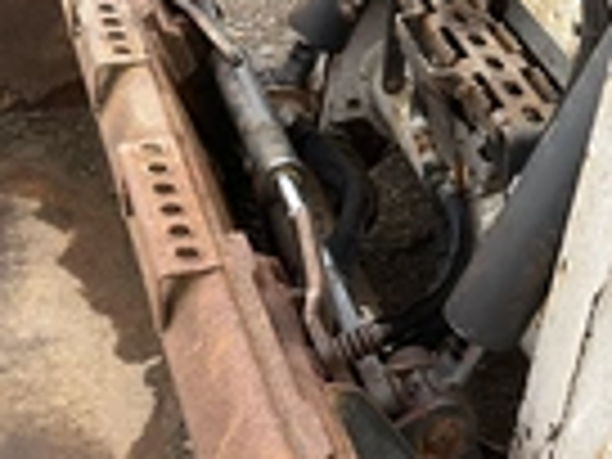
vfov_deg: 17.2
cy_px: 104
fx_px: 1503
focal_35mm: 85
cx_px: 666
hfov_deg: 21.8
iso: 20
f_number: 1.8
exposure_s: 1/188
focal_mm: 3
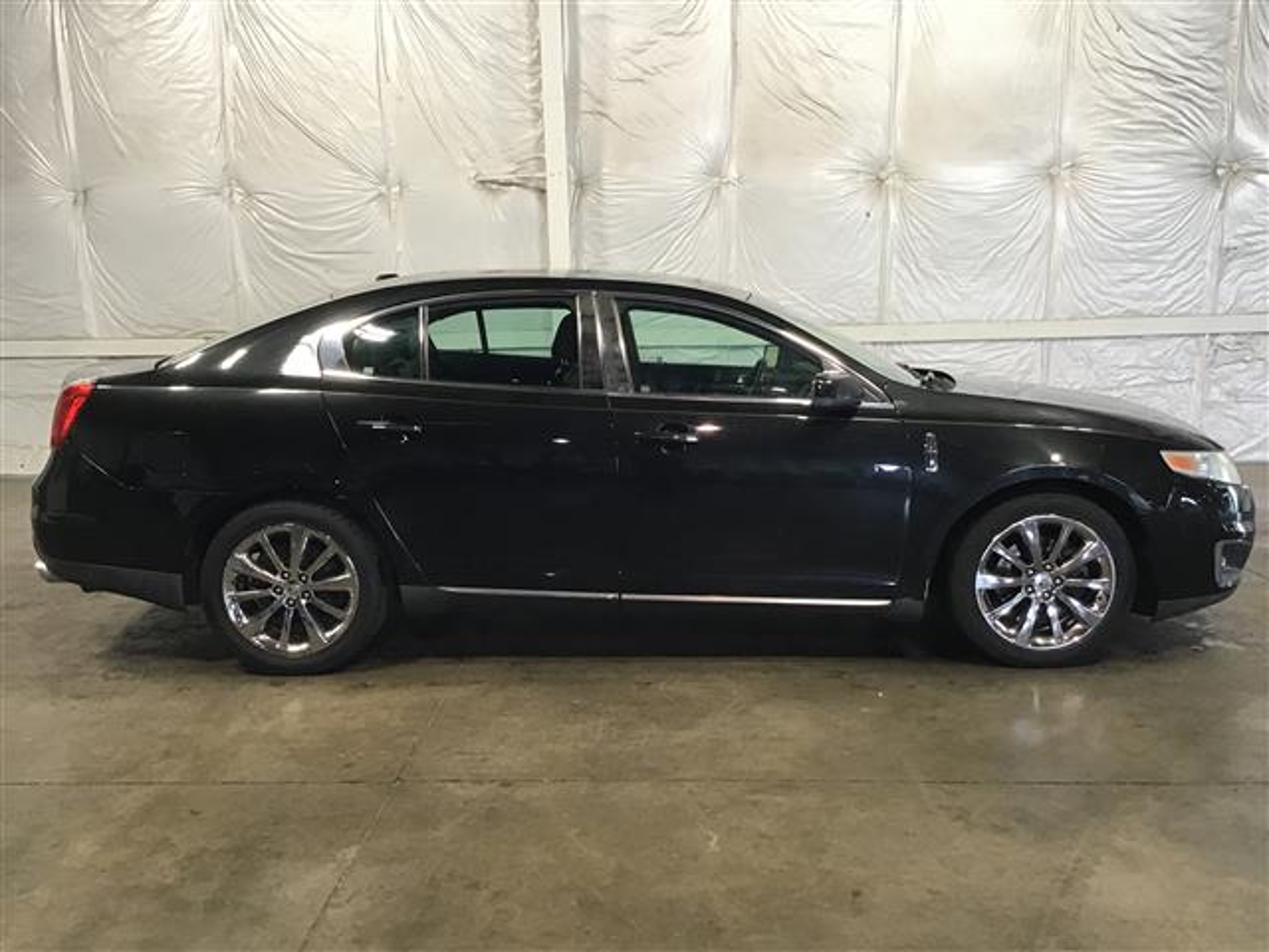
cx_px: 634
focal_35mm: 31
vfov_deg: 45.4
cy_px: 476
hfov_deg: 58.4
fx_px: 1136
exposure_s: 1/30
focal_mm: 3.3
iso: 64
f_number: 2.4
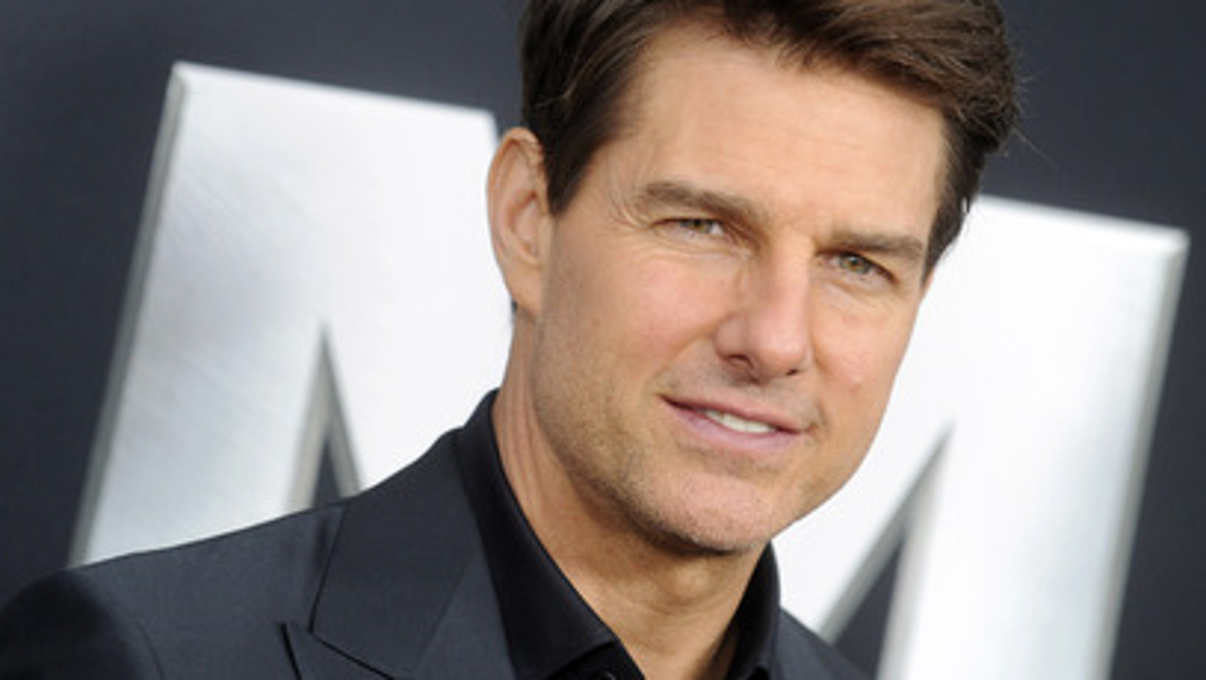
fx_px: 7391
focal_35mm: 231
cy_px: 302
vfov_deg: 5.3
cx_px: 609
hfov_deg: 9.3
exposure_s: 1/400
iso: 1600
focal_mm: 200
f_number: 4
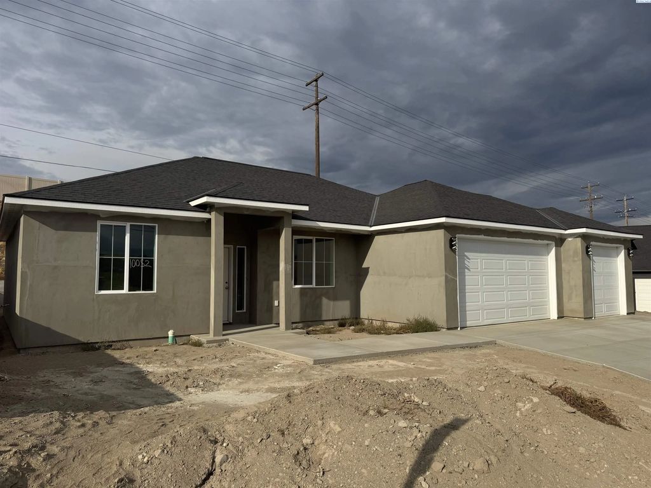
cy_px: 244
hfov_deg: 71.6
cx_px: 326
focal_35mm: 24
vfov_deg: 56.8
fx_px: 451
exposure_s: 1/7937
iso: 80
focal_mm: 6.76
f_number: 1.78
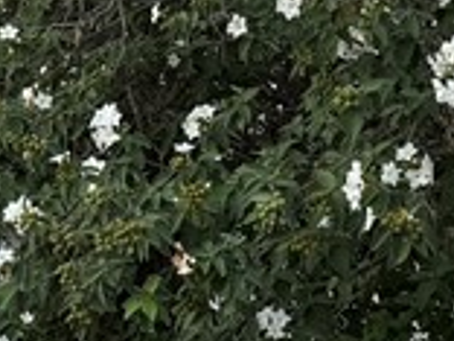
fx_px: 2072
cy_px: 79
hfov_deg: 11.9
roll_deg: -0.9
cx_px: -244
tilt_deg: +8.6
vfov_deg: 9.4
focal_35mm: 158
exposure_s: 1/2907
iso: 80
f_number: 1.78
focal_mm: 6.76
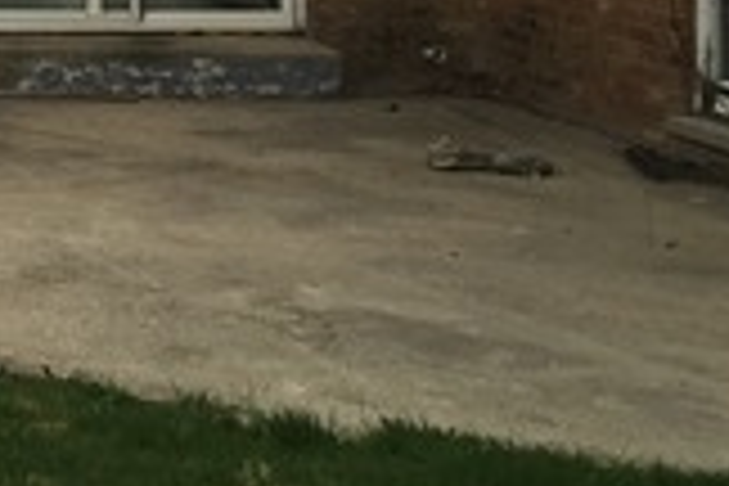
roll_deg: -1.5
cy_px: -230
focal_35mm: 119
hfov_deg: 15.1
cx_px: -544
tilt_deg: +2.3
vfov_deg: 11.1
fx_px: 2410
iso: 32
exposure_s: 1/132
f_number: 2.2
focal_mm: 4.15
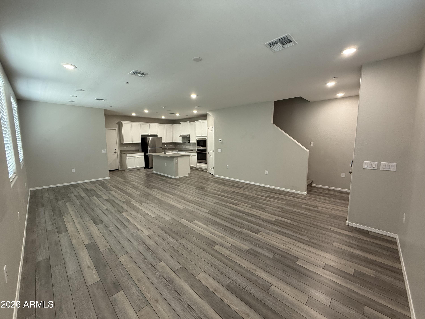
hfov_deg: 102.1
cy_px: 160
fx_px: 172
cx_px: 212
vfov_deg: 85.7
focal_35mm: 14
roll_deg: +0.0
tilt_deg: -6.2
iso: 200
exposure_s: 1/60
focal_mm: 2.22
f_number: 2.2
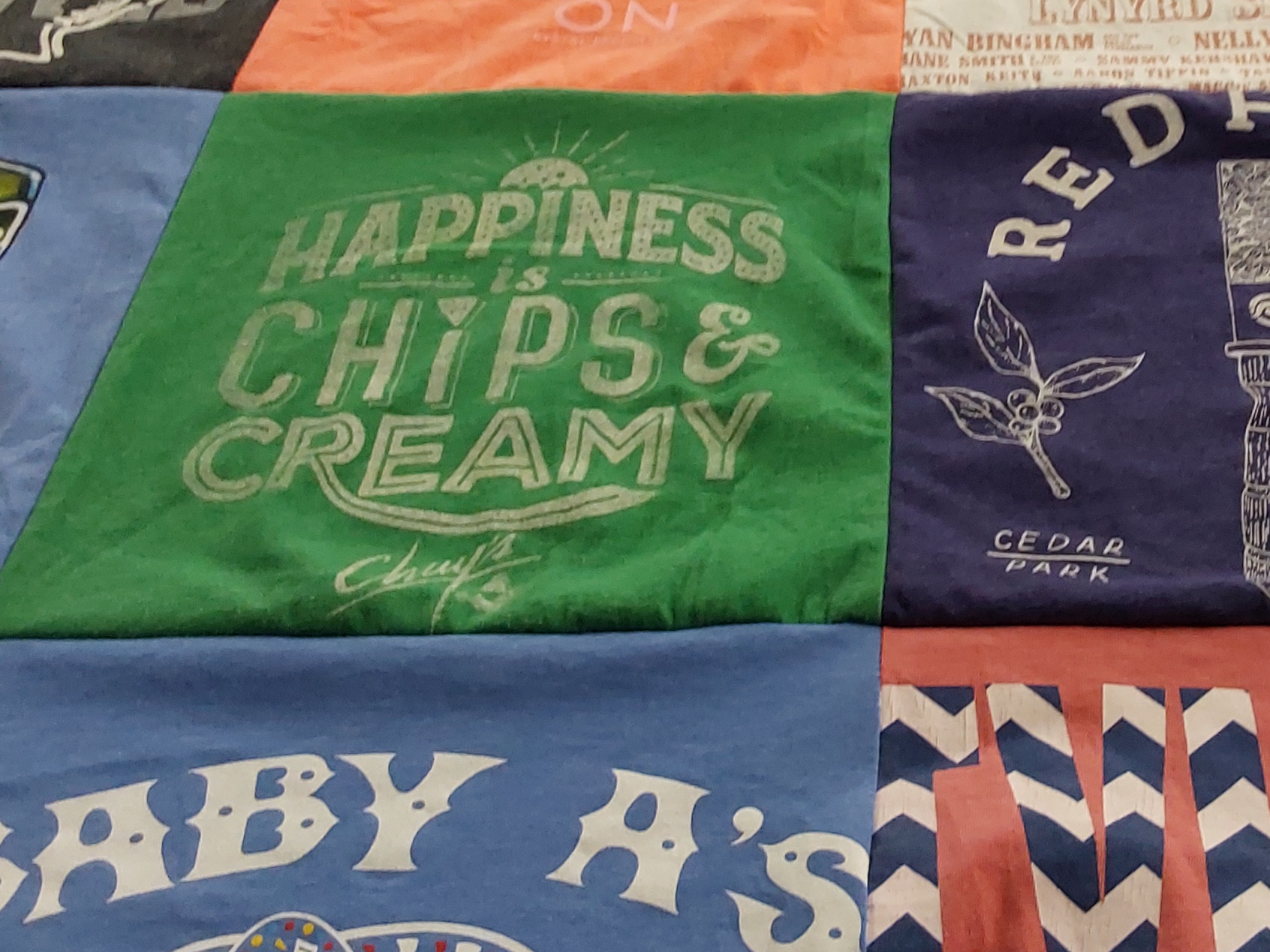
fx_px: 1981
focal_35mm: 54
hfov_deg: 34.9
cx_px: 925
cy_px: 207
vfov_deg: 26.6
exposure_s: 1/60
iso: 100
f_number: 1.9
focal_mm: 2.91
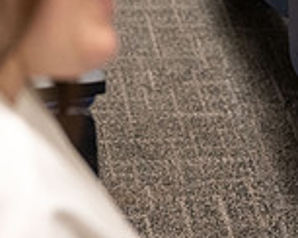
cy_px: -100
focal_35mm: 214
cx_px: 280
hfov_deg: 9.0
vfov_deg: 7.1
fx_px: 1885
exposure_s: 1/200
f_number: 2.8
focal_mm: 60
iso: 3200
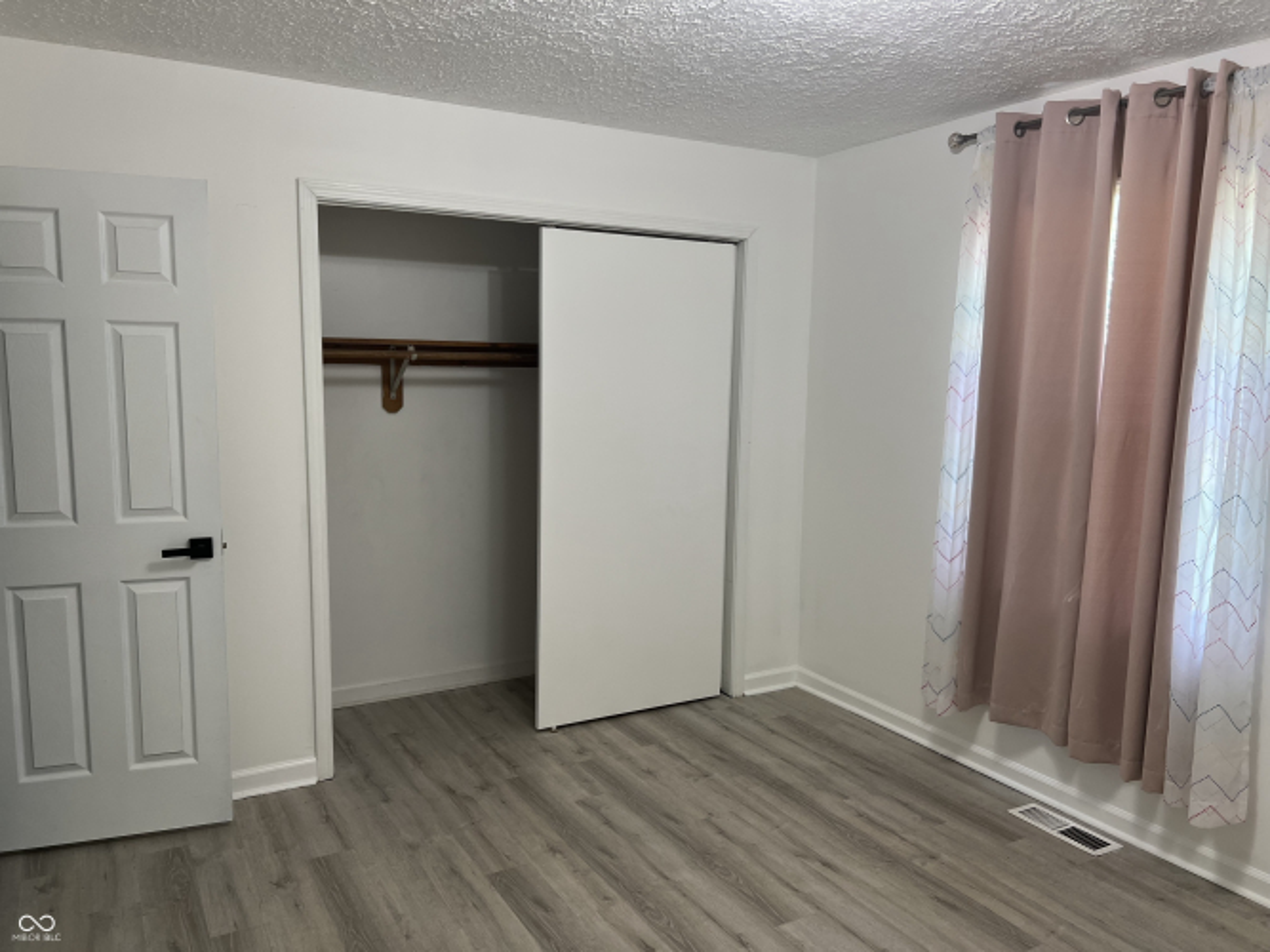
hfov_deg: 67.3
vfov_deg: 53.0
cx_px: 635
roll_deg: -1.6
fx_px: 954
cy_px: 476
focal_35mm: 26
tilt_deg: -6.1
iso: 80
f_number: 1.5
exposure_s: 1/60
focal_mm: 5.7
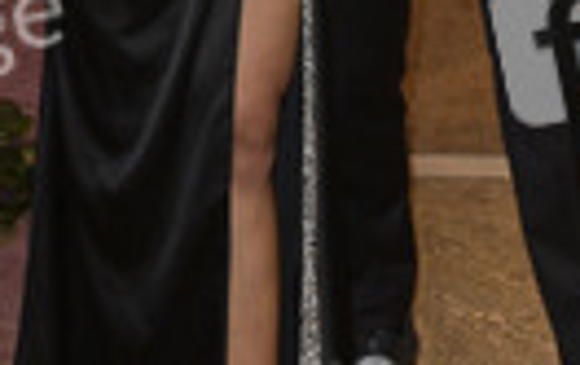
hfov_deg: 19.2
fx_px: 1710
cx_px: 316
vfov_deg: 11.6
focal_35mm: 108
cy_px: -198
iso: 2500
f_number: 5.6
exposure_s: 1/100
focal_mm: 35
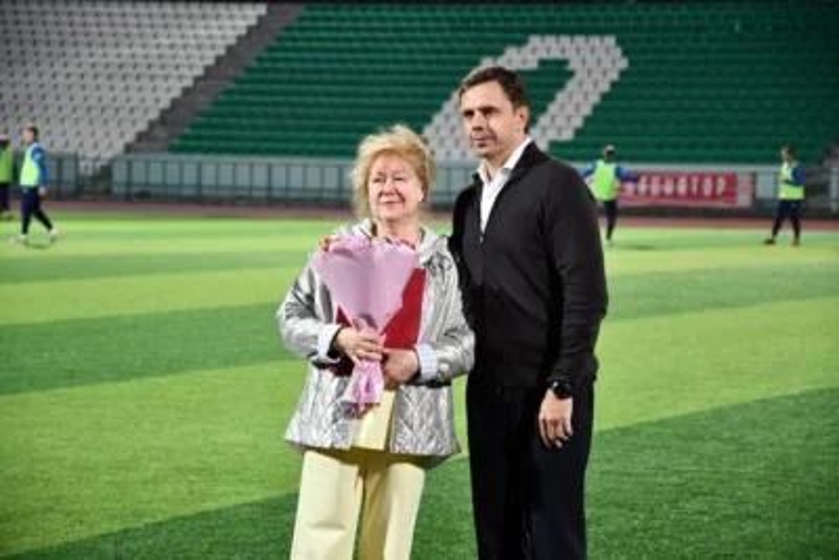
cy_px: 280
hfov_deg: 13.7
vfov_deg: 9.2
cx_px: 420
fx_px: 3497
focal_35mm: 150
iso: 1250
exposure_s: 1/50
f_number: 5.6
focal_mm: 100
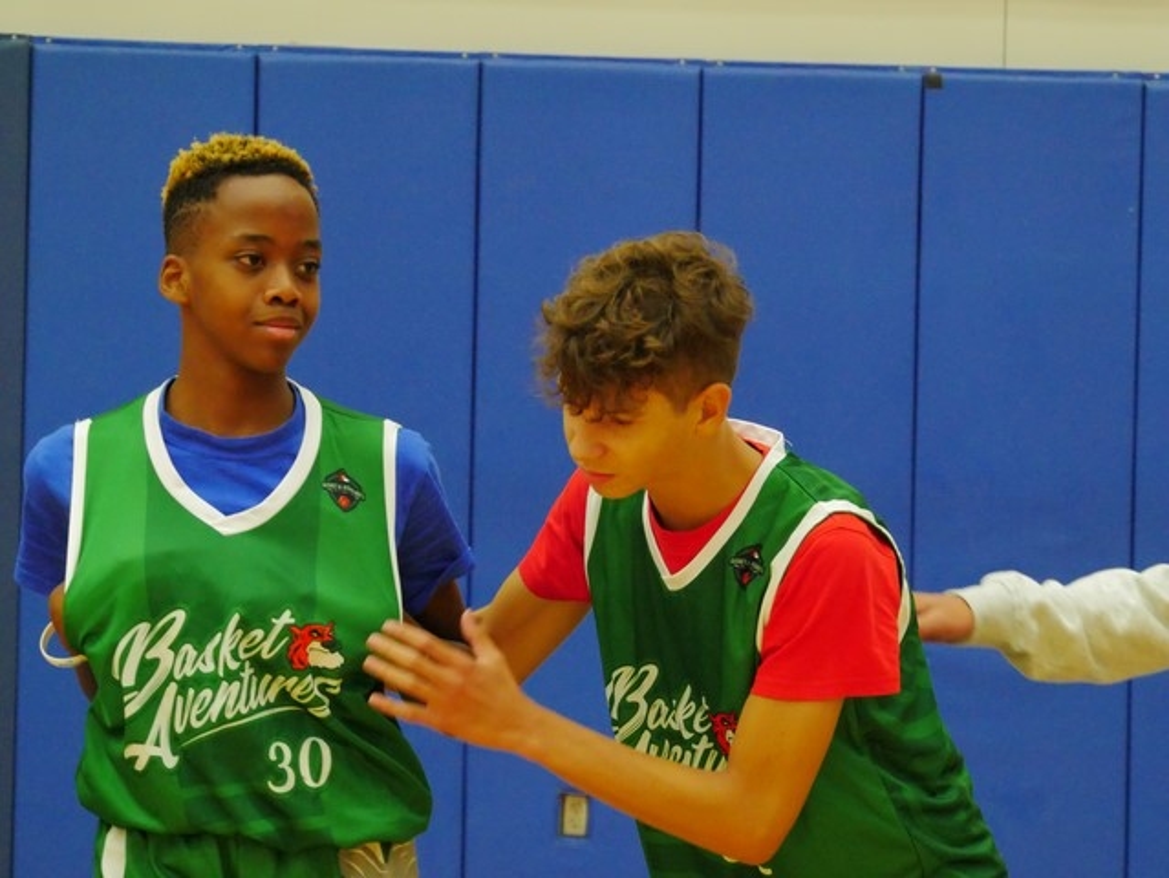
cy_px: 439
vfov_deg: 13.5
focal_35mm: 110
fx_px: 3717
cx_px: 584
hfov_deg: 17.9
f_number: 5.6
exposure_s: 1/200
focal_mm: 55
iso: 6400
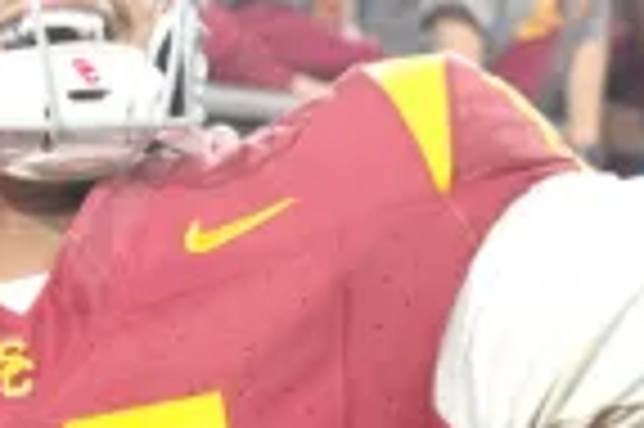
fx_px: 1876
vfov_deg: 12.8
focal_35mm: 105
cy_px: -45
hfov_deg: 19.3
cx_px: 162
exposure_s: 1/1250
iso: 1250
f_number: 1.8
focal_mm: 20
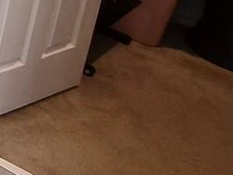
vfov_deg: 14.8
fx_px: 572
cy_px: -155
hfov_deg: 14.0
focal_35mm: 85
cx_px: -352
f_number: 2.2
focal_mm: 1.7
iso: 125
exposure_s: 1/60
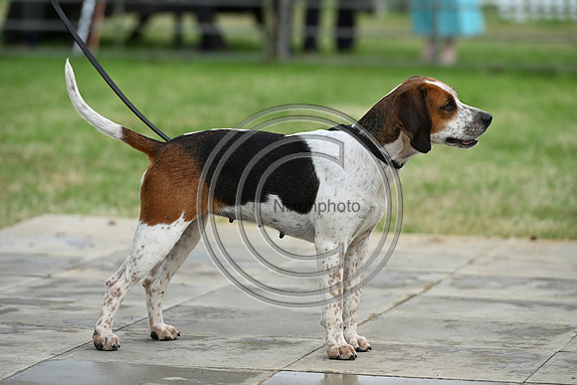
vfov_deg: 7.9
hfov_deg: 11.7
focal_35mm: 175
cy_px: 192
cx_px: 288
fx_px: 2805
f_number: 4.5
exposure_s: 1/1000
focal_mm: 175
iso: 360
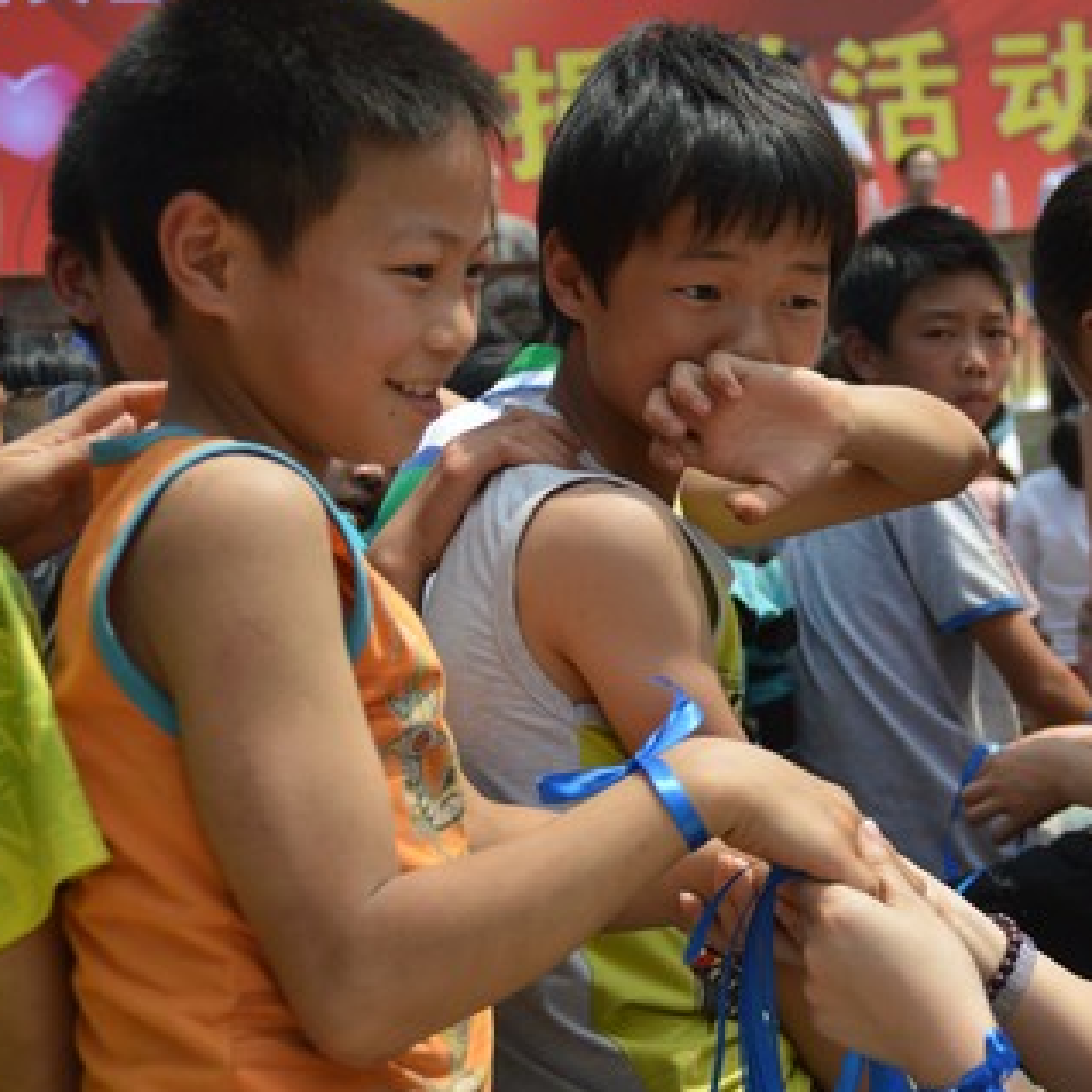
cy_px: 546
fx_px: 2712
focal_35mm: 76
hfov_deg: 22.6
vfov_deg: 22.8
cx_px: 807
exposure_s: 1/640
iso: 100
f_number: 5.6
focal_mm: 38
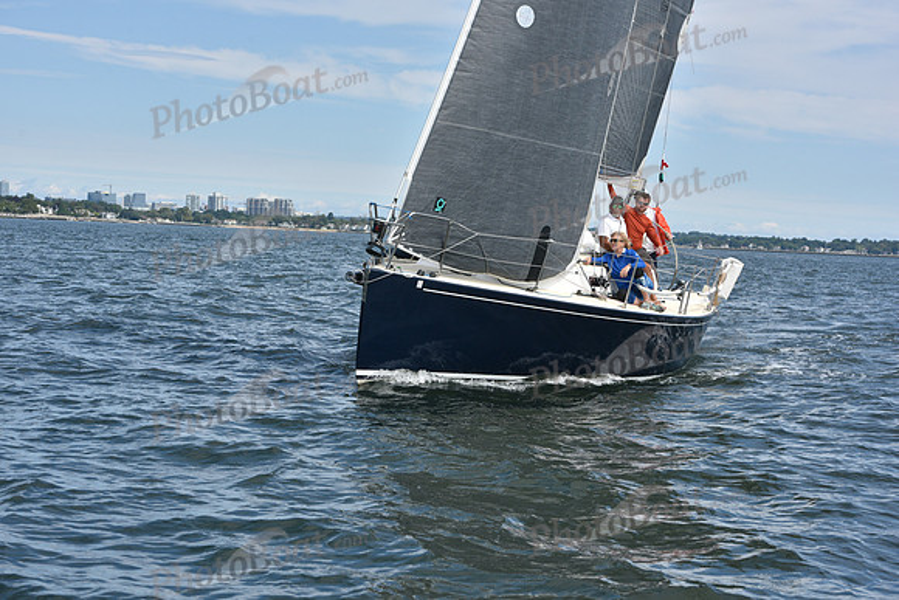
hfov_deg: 24.8
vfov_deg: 16.7
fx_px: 2048
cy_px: 300
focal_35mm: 82
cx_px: 450
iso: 320
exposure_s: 1/1000
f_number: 9
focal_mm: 82
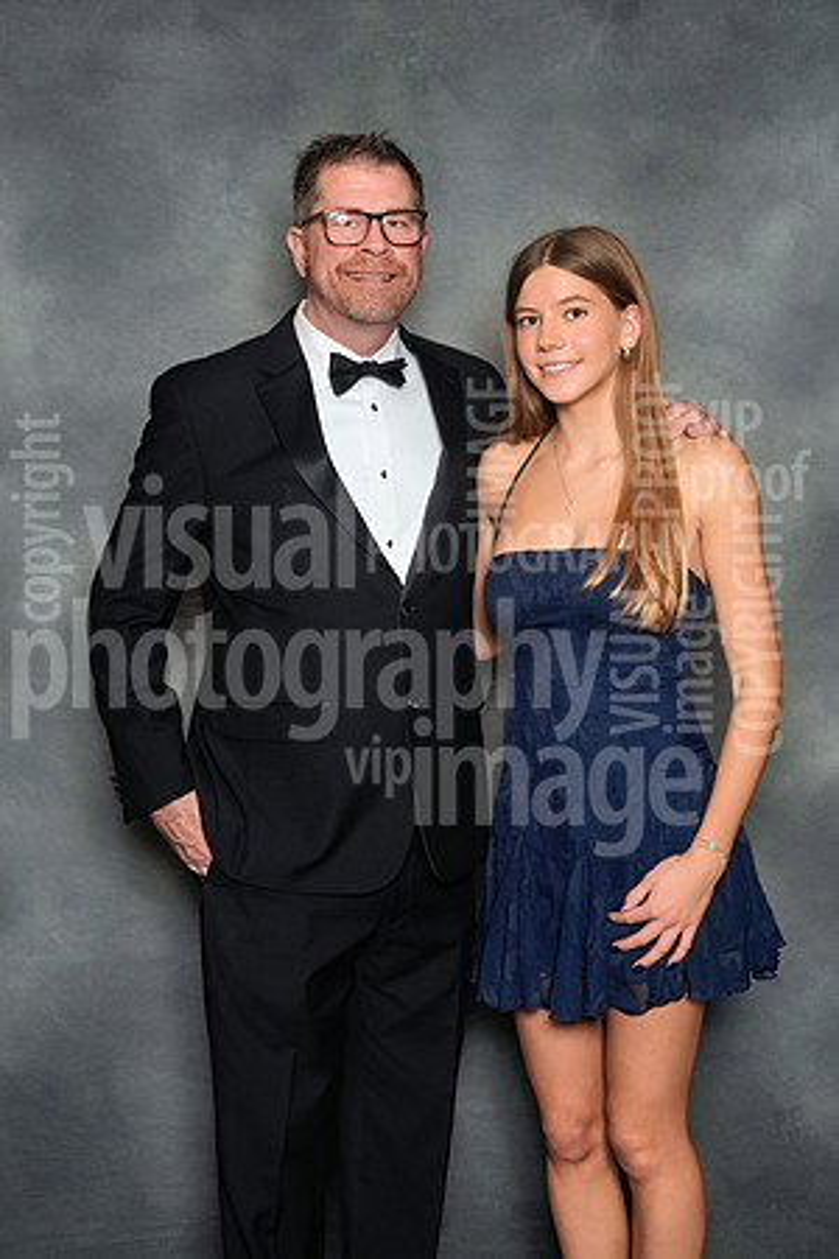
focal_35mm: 64
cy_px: 630
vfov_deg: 31.2
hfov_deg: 21.1
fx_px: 2255
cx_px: 420
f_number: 8
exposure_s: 1/125
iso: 400
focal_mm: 43
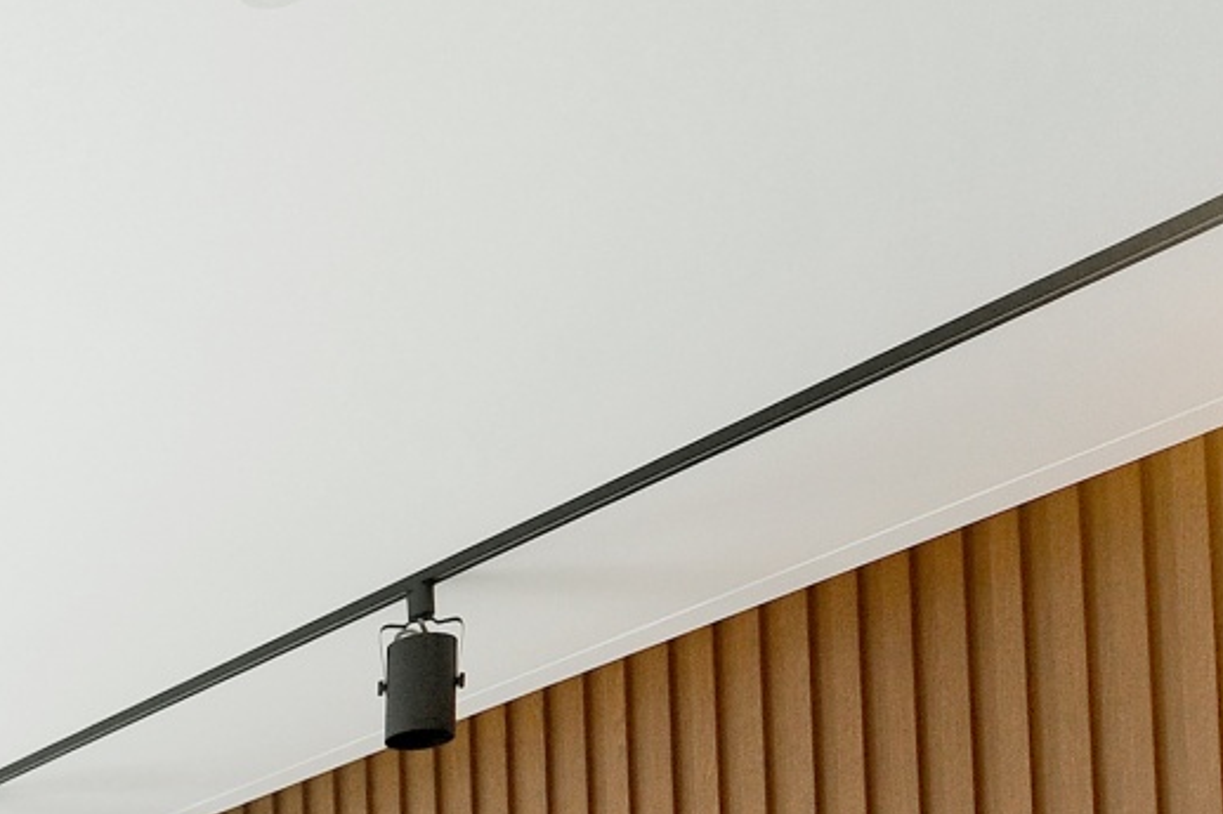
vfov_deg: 19.1
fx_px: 1834
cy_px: 1463
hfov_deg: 29.3
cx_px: -390
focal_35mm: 54
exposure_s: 1/160
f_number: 5.6
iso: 1000
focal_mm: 14
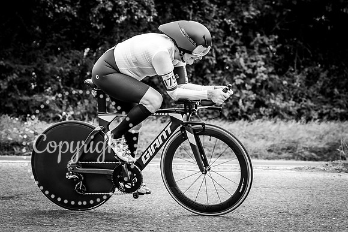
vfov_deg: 10.4
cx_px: 173
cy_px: 90
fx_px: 1280
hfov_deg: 15.5
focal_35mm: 132
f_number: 4
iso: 640
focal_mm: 84
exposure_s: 1/1000
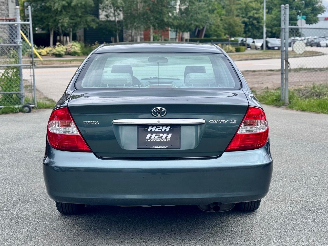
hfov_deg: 39.7
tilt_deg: -5.3
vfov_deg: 30.3
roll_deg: +1.5
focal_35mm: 48
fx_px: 455
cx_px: 164
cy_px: 123
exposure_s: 1/2959
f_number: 1.78
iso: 64
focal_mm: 6.76
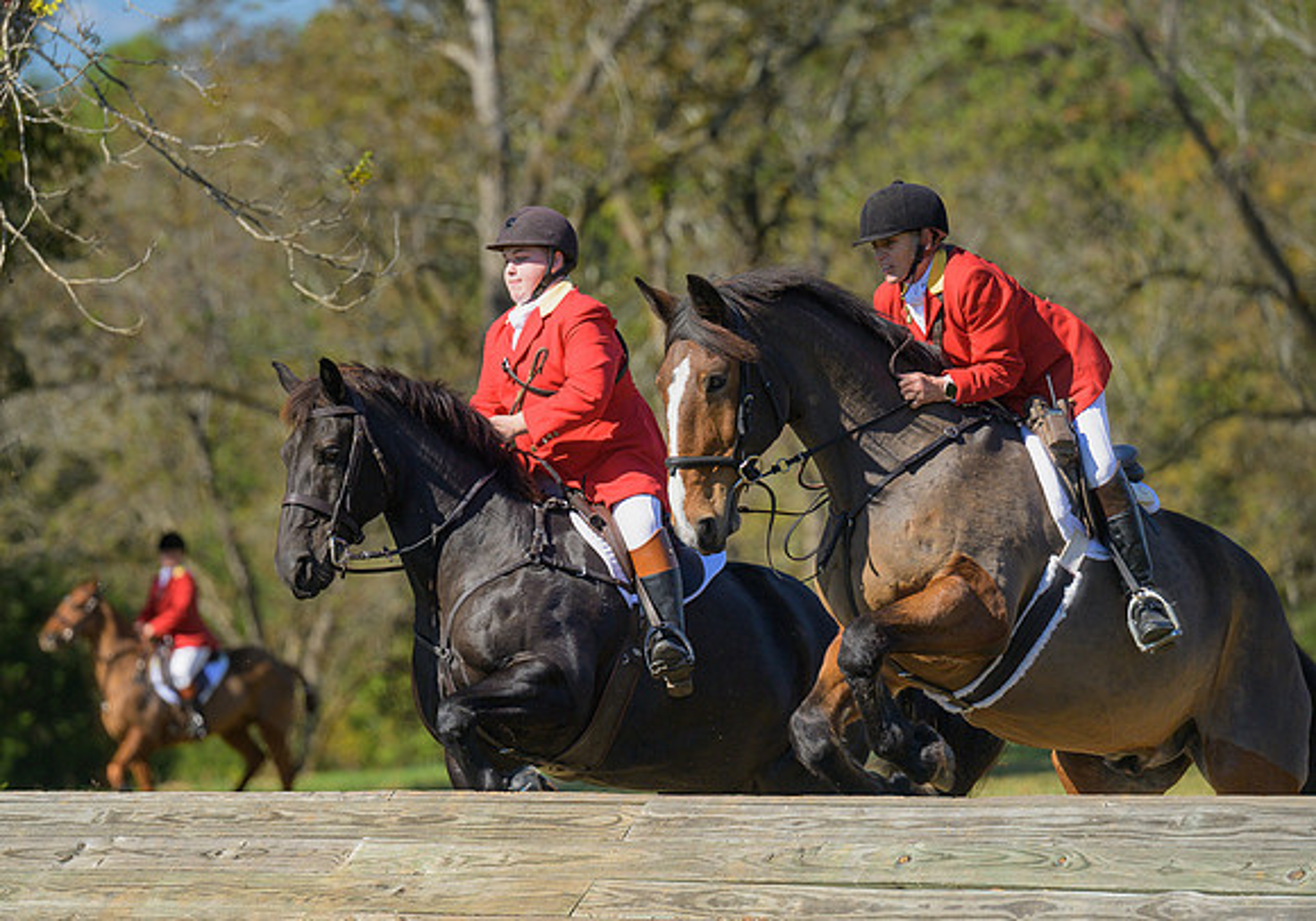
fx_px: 8787
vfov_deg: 6.0
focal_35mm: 237
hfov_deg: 8.6
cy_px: 491
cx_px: 648
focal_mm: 195
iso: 200
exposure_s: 1/1000
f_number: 4
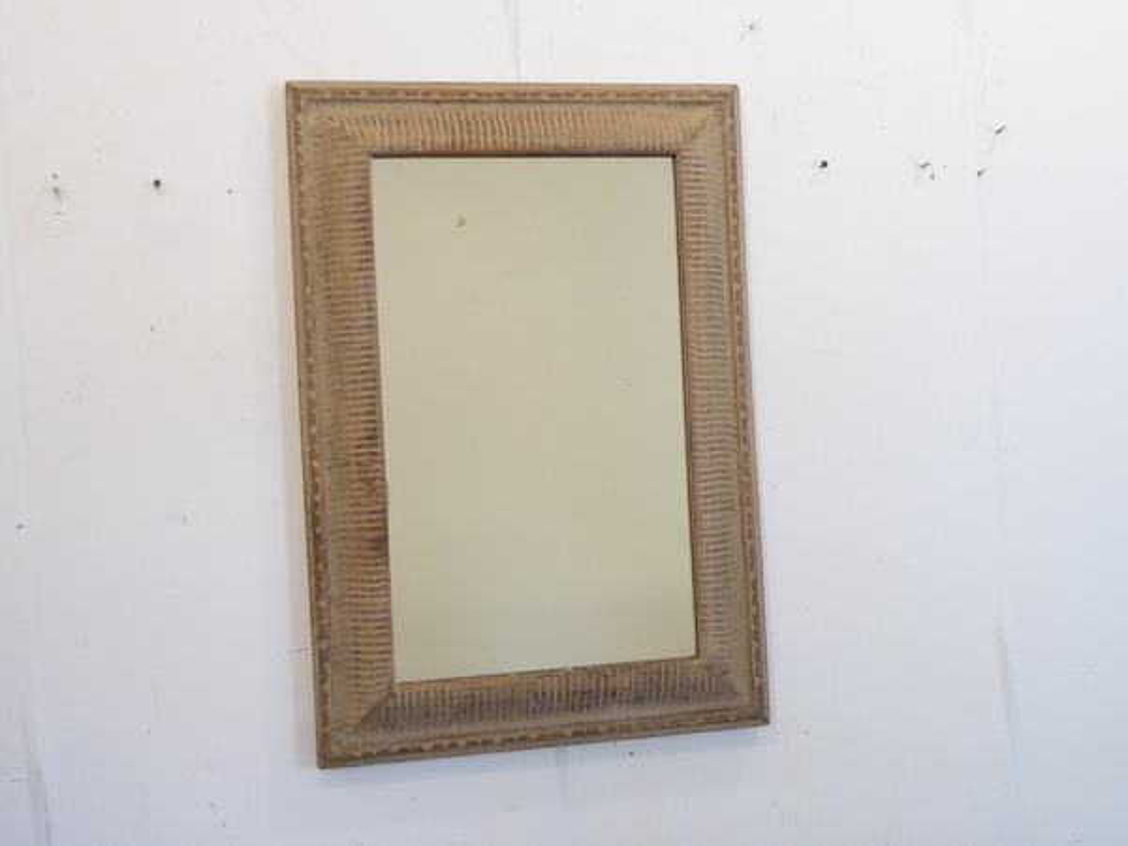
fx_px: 1271
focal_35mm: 39
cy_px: 423
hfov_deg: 47.9
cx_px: 564
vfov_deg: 36.8
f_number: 3.7
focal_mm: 6.7
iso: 800
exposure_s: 1/80
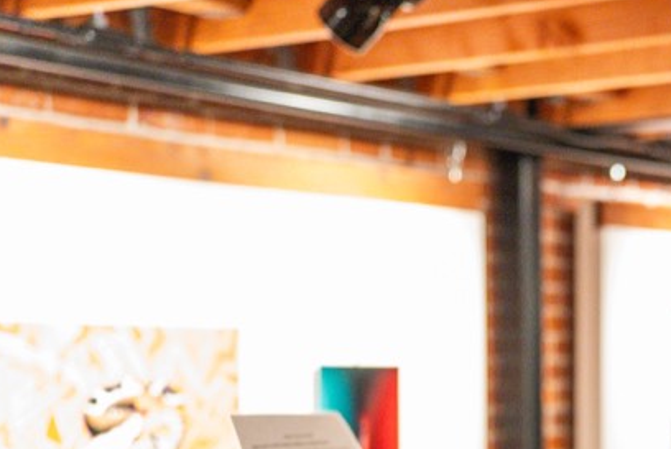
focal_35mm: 97
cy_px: 470
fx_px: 1810
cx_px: 669
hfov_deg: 20.3
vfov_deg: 13.9
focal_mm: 44
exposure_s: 1/400
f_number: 2.2
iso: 12800
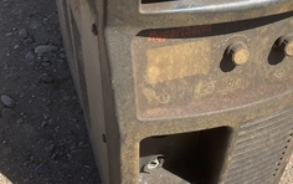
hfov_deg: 38.0
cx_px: 216
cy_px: 88
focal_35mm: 52
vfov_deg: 24.9
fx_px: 416
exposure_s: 1/804
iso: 25
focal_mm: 3
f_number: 1.8
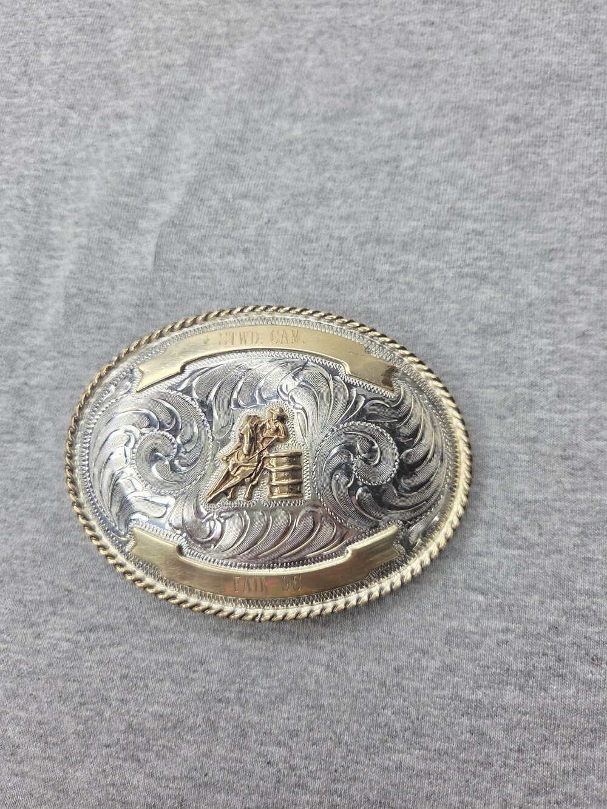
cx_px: 304
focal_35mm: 23
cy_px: 404
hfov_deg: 58.9
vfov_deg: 73.9
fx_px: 538
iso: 80
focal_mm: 5.4
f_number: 1.8
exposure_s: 1/583
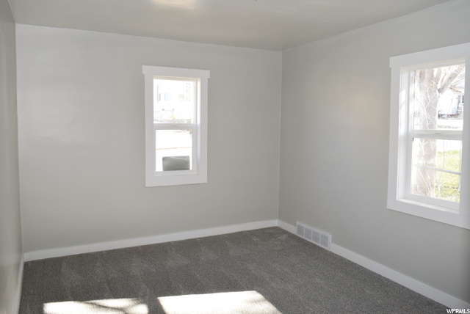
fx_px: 353
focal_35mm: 27
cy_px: 157
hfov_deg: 67.3
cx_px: 235
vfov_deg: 48.0
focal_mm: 18
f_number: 5.6
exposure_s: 1/125
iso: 640
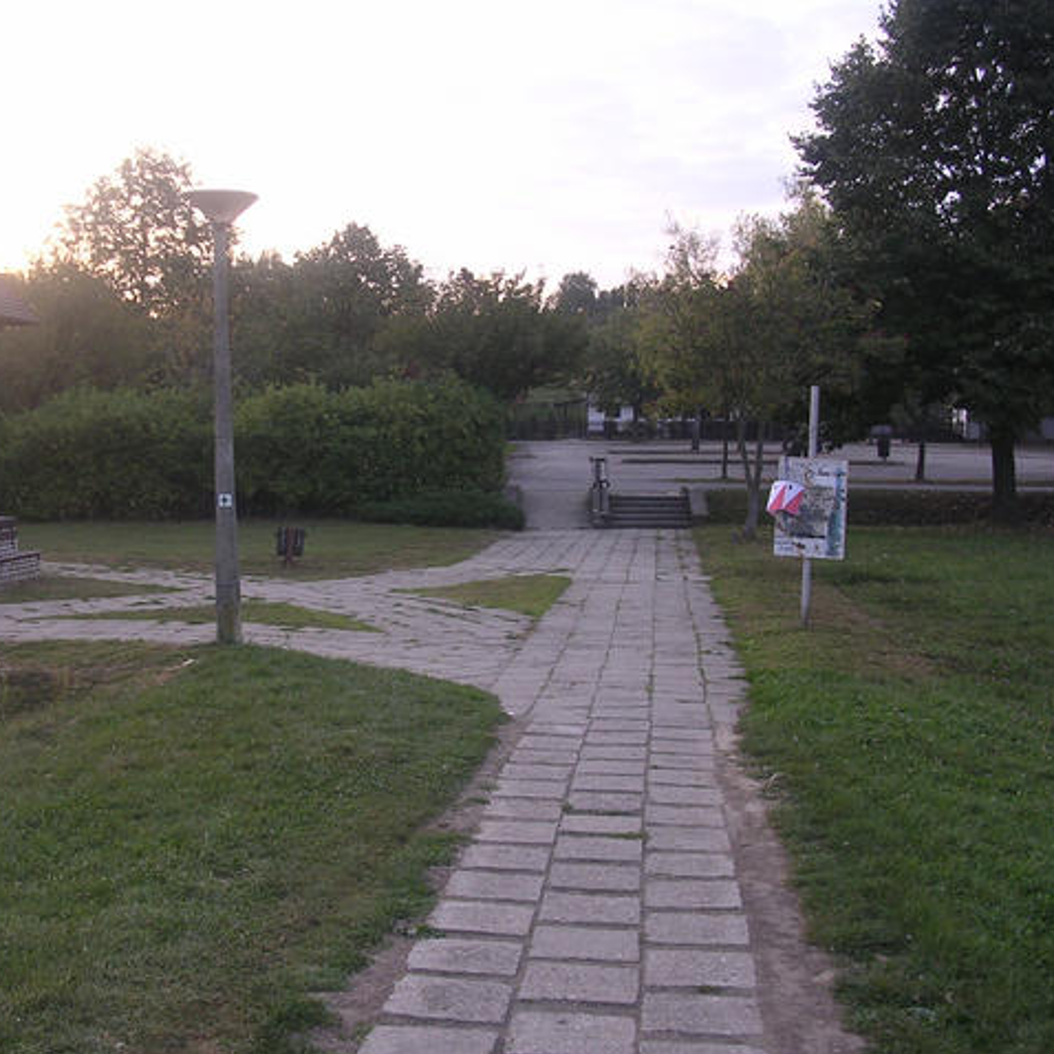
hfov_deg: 37.3
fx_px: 1550
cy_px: 527
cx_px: 375
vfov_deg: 37.6
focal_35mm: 45
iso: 100
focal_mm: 5.8
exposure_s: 1/78.2
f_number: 2.8
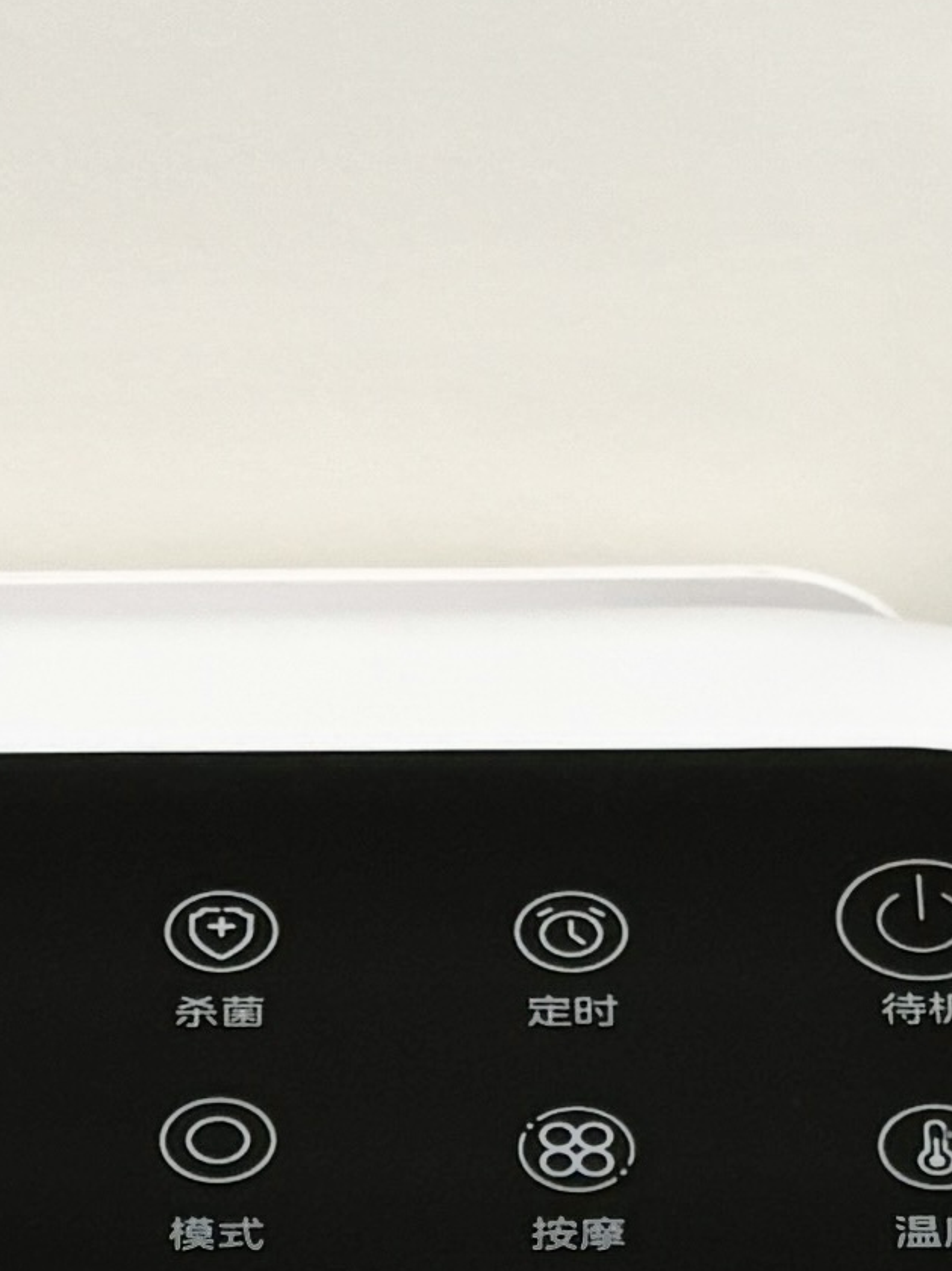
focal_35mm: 177
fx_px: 6492
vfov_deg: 10.7
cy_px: 2003
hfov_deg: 8.4
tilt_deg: -52.5
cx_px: 330
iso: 125
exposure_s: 1/64
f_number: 1.6
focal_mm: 5.96
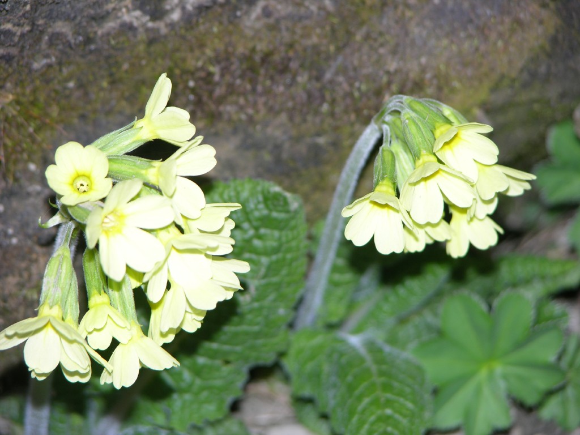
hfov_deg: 7.1
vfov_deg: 5.3
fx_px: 4691
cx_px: 290
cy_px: 218
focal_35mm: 280
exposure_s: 1/253
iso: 50
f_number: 4.2
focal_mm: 71.2
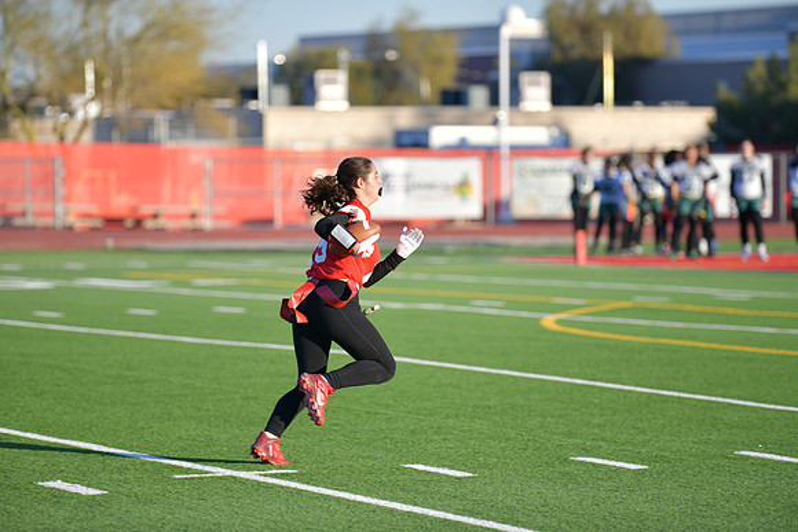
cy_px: 266
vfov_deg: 8.1
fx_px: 3769
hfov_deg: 12.1
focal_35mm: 170
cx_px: 399
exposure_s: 1/800
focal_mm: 170
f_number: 2.8
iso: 72
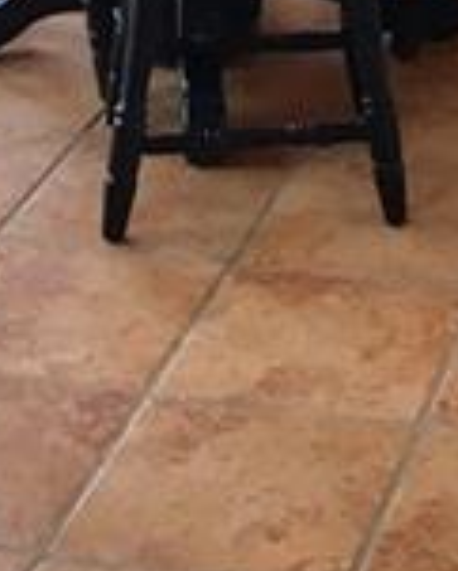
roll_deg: -1.1
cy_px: -476
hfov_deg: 10.6
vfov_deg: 12.2
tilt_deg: -10.1
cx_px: 492
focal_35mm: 144
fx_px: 2437
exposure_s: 1/30
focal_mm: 4.15
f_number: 2.2
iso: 50
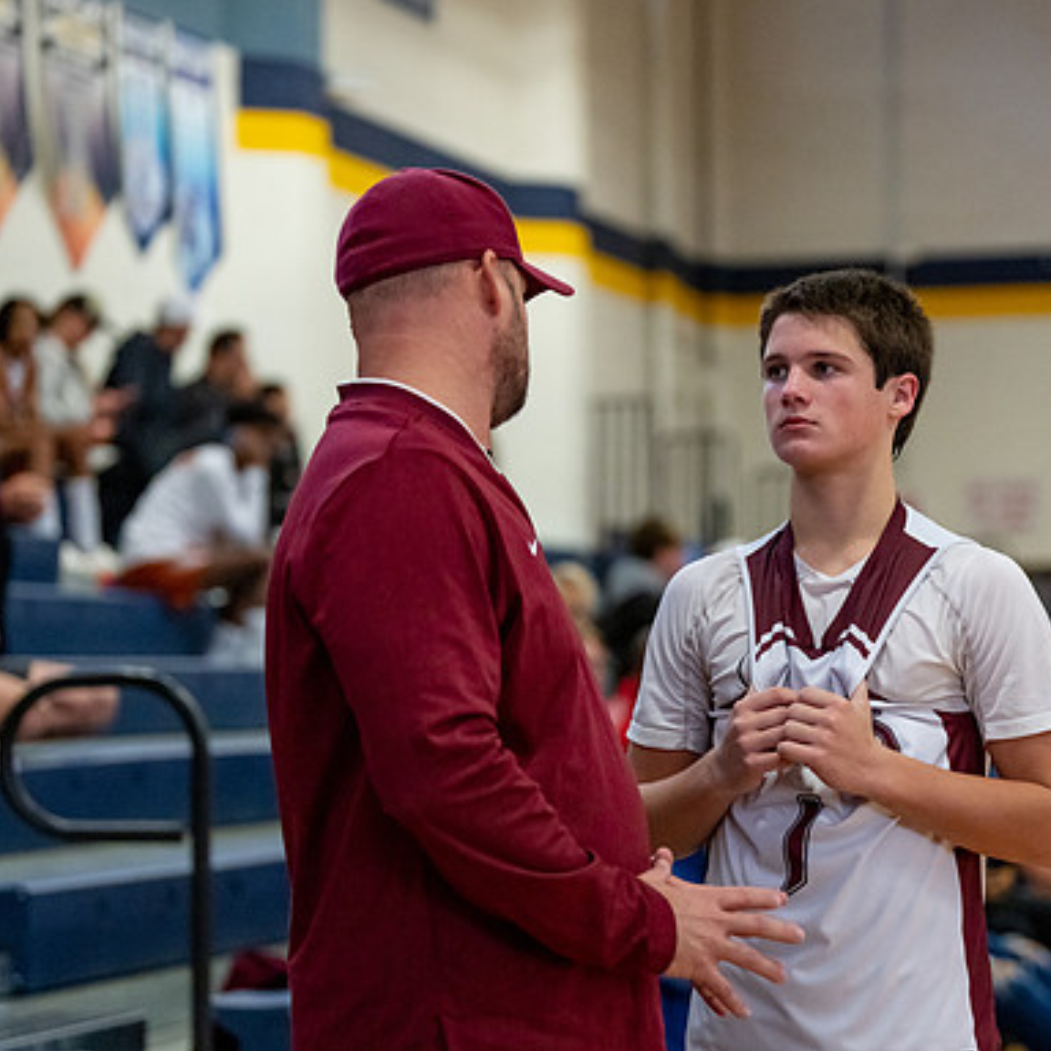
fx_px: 4053
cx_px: 673
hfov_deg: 14.8
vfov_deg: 14.8
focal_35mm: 118
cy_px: 524
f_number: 2.8
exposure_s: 1/1000
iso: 5000
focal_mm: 92
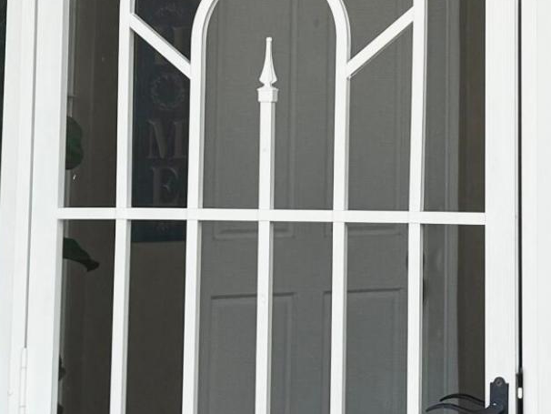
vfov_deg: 12.7
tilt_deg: +5.8
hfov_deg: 17.0
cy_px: -57
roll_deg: +0.1
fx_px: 1815
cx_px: 487
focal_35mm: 114
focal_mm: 6.76
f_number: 1.78
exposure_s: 1/1361
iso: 80
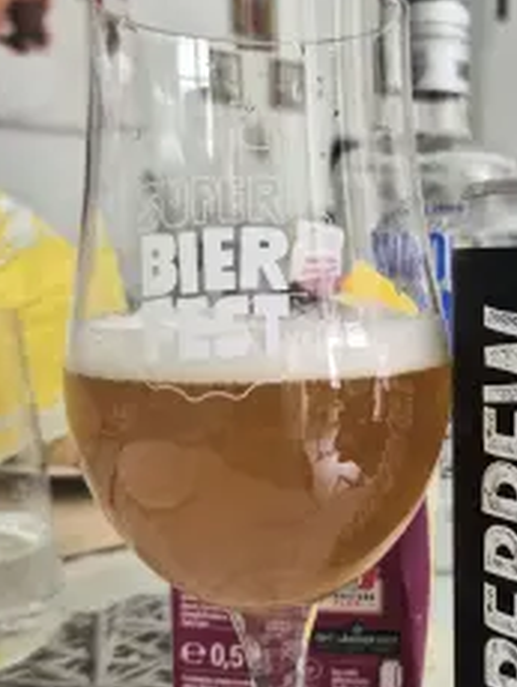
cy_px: 391
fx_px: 795
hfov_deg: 34.8
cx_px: 418
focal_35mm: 40
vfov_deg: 46.6
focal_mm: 5.4
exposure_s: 1/100
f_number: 1.8
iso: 320
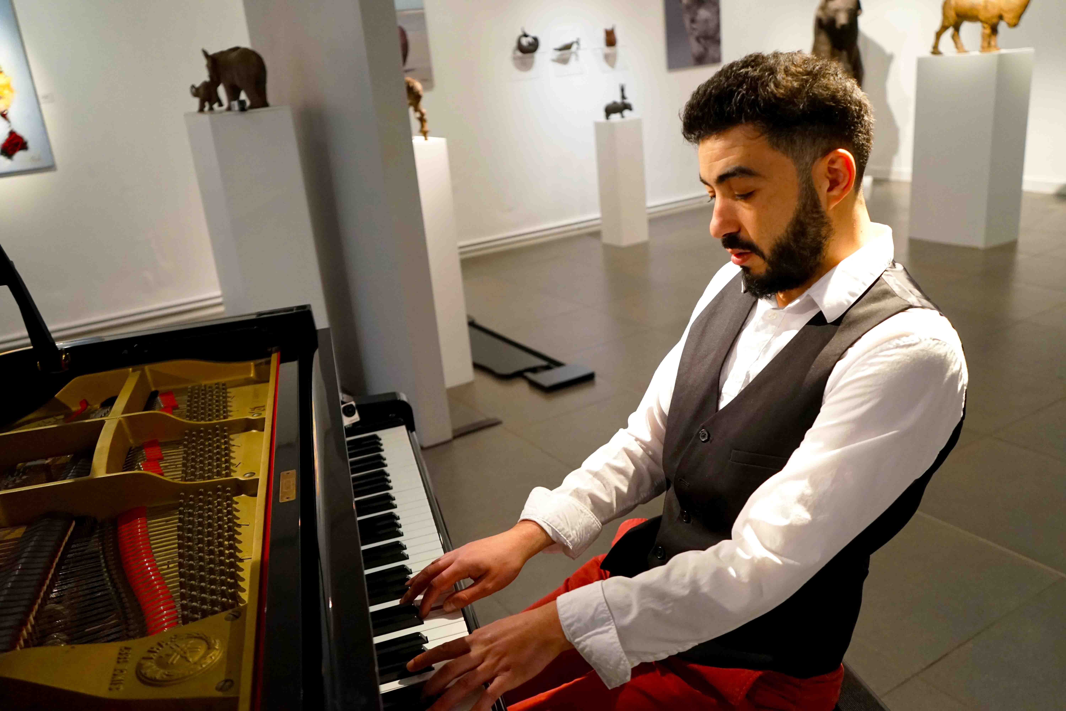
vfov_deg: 45.0
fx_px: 859
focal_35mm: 29
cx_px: 533
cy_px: 356
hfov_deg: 63.7
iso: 2500
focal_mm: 29
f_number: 3.5
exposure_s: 1/160
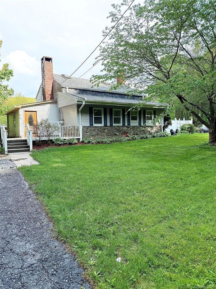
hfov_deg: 56.8
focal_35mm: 24
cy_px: 144
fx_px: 200
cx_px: 108
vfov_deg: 71.6
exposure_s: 1/1437
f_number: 1.78
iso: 100
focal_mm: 6.76
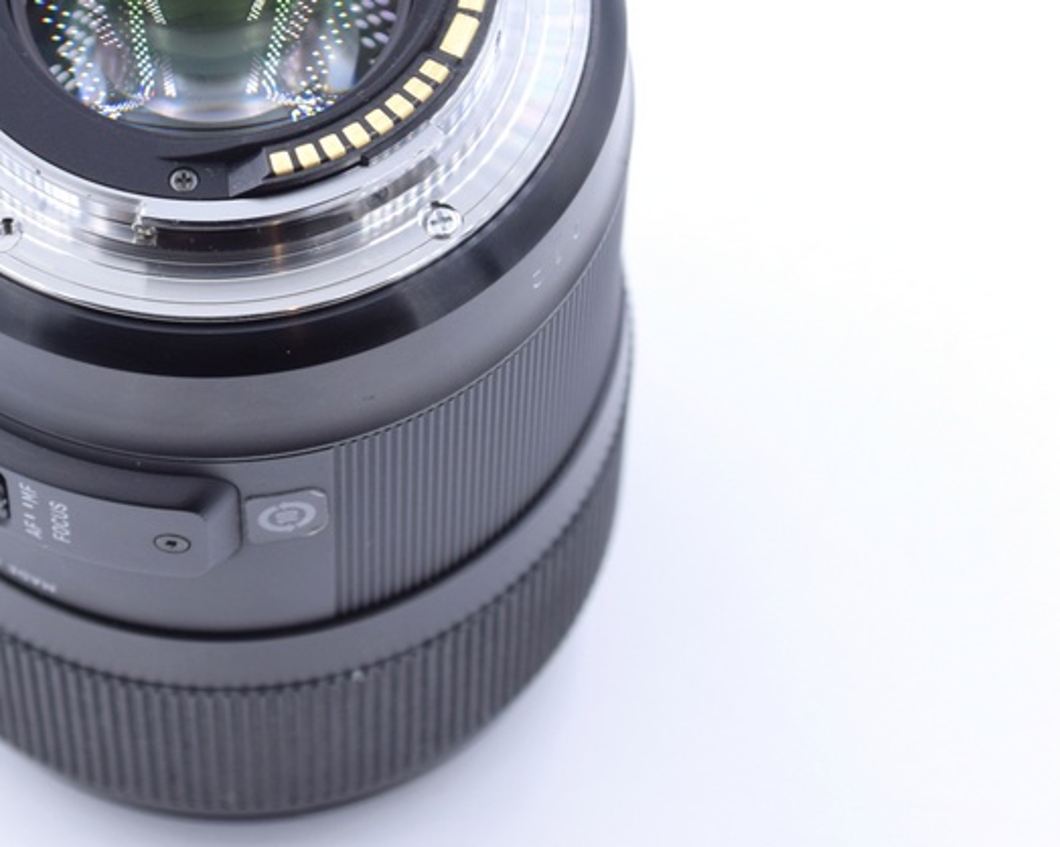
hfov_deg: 13.0
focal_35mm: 148
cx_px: 231
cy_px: 240
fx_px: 4638
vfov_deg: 10.4
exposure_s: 1/125
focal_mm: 55
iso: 400
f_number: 7.1
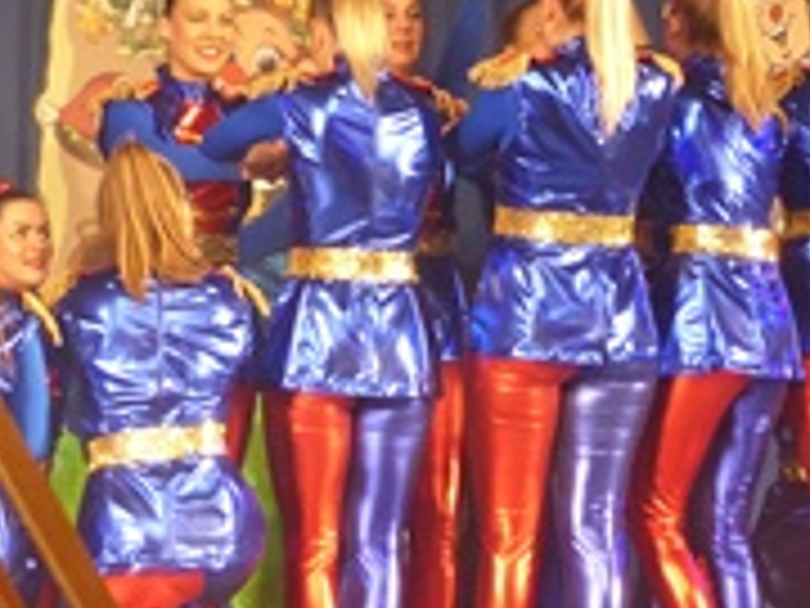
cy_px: 54
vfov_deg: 8.6
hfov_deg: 11.4
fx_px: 4048
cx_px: 590
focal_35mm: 173
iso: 400
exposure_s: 1/50
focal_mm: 14
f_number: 2.8
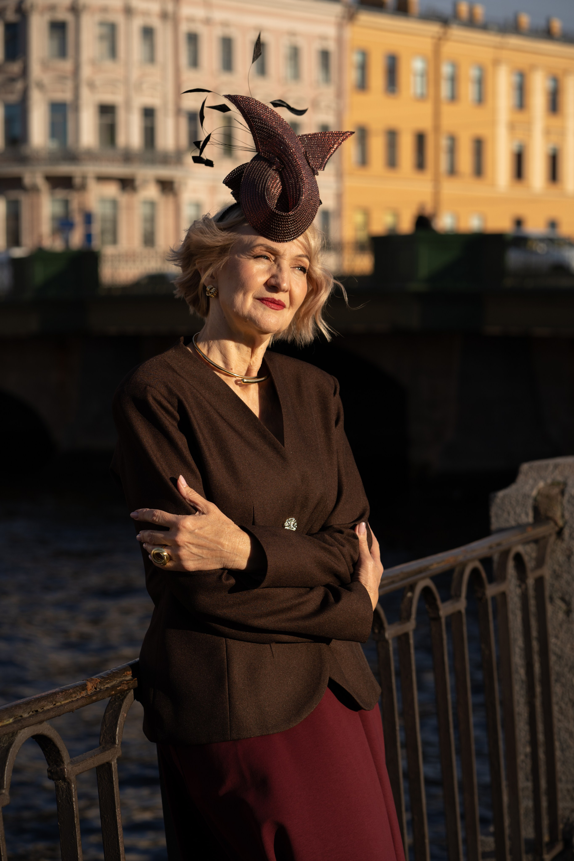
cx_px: 287
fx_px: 2033
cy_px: 430
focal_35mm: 85
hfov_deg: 16.1
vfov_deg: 23.9
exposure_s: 1/800
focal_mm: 85
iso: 125
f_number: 5
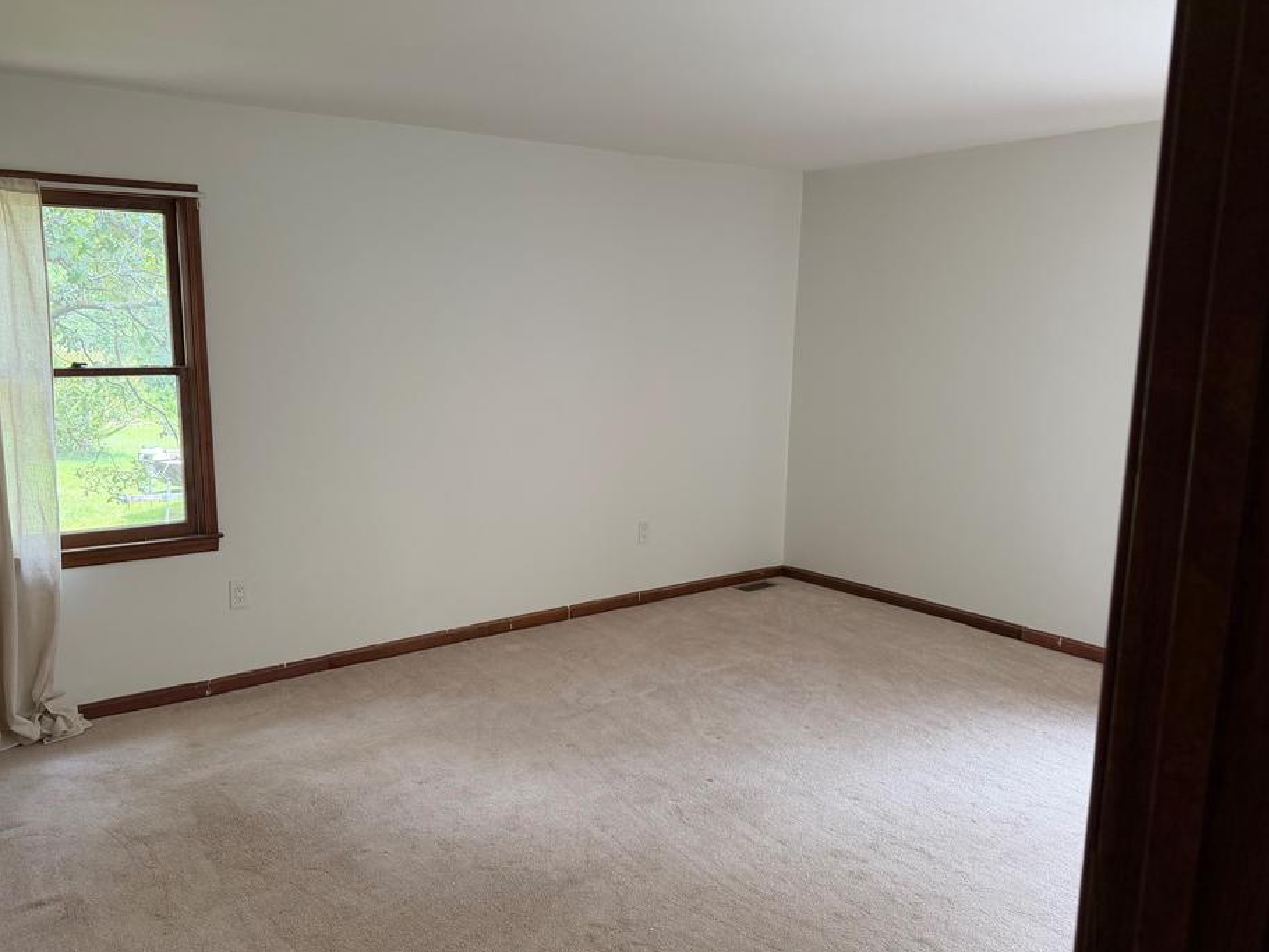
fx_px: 990
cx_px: 556
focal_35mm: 27
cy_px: 492
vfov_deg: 51.4
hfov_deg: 65.1
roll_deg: -0.9
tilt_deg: -10.1
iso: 200
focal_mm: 6.76
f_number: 1.78
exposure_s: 1/121
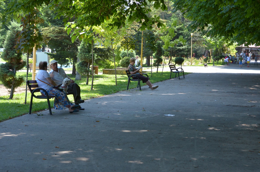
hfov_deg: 24.7
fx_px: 595
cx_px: 130
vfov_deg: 16.5
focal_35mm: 82
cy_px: 86
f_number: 6.3
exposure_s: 1/320
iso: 500
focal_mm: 55
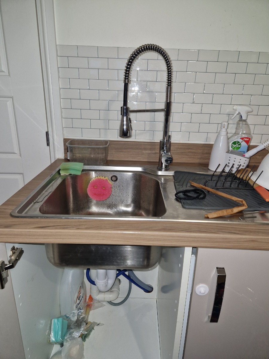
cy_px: 180
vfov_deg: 73.9
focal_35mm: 23
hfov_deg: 58.9
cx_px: 134
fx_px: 238
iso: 640
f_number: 1.8
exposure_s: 1/100
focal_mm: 5.4
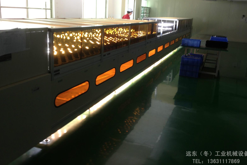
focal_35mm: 37
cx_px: 124
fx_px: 254
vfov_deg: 35.9
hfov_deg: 51.9
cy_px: 71
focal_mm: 4.28
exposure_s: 1/30
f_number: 2.4
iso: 50
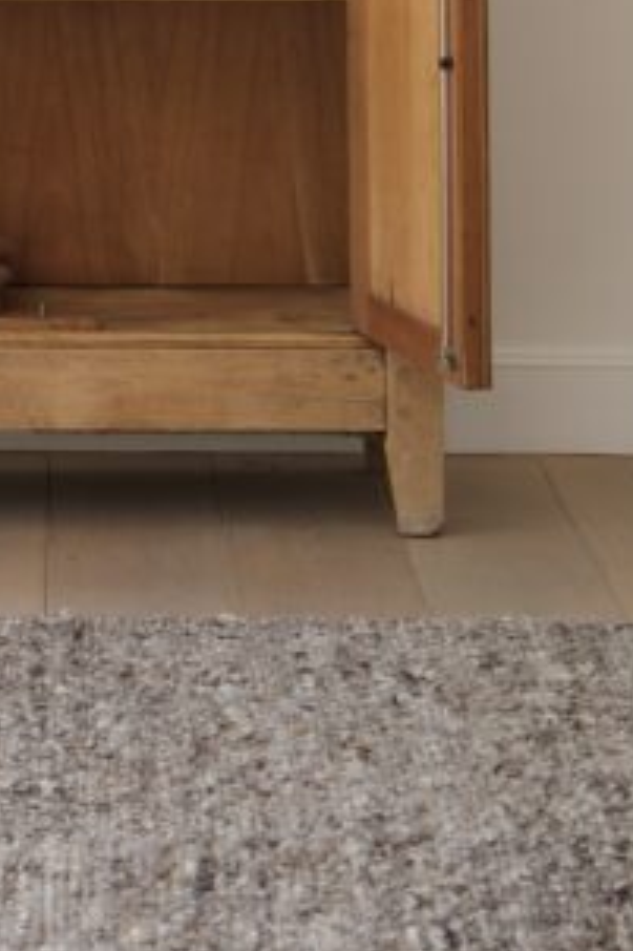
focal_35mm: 158
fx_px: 4172
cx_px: -94
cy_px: -365
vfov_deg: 12.5
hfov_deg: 8.6
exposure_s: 1/52
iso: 160
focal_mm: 35
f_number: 2.8
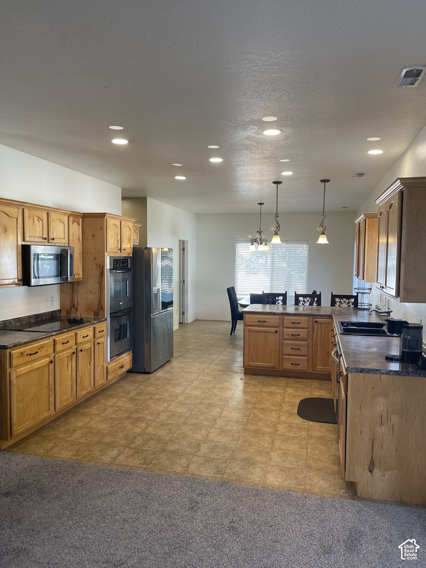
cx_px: 213
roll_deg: -1.0
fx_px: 410
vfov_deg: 69.4
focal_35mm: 25
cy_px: 284
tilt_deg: -4.1
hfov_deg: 54.9
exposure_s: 1/120
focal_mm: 5.1
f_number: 1.6
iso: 125
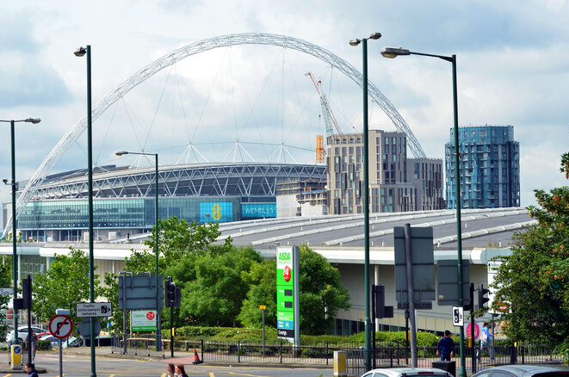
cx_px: 274
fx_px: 1704
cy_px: 199
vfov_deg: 12.6
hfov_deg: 19.0
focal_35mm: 108
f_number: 7.1
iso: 100
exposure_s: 1/160
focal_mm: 68
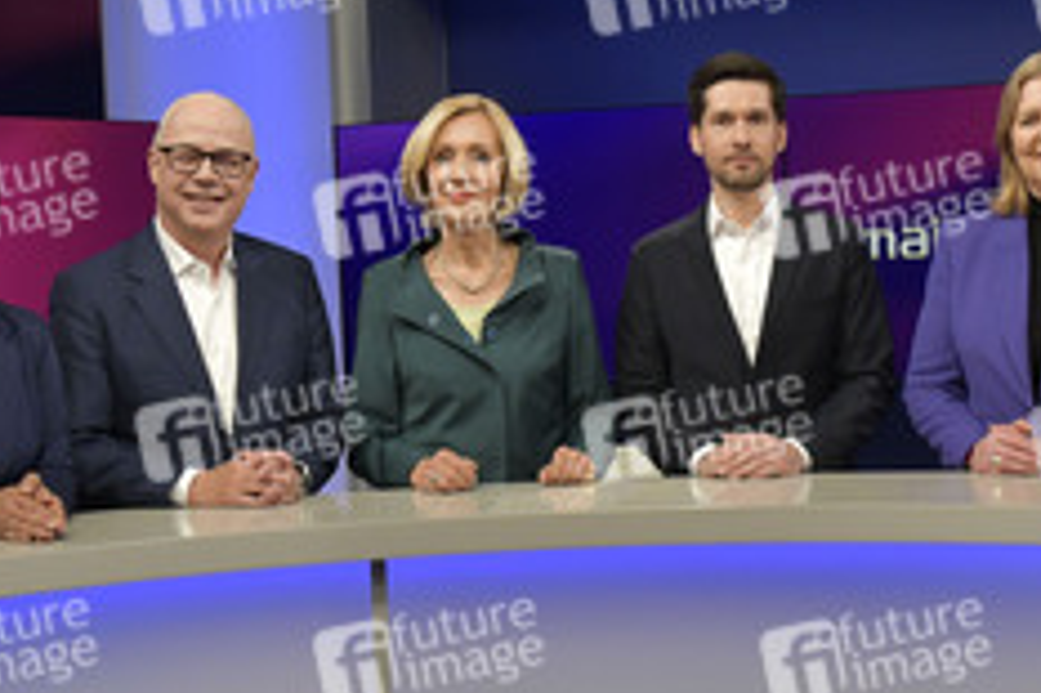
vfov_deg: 21.6
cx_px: 757
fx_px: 1792
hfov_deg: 31.9
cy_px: 541
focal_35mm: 62
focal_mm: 32
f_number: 6.3
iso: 2500
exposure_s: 1/200
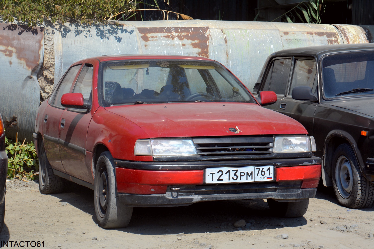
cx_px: 187
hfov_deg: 21.9
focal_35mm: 93
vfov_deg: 14.7
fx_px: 965
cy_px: 124
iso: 100
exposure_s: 1/250
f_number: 8
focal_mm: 62
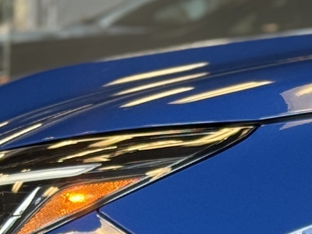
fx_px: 2434
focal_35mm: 270
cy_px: 502
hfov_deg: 7.3
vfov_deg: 5.4
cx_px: 385
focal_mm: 6.76
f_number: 1.78
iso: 80
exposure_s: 1/60
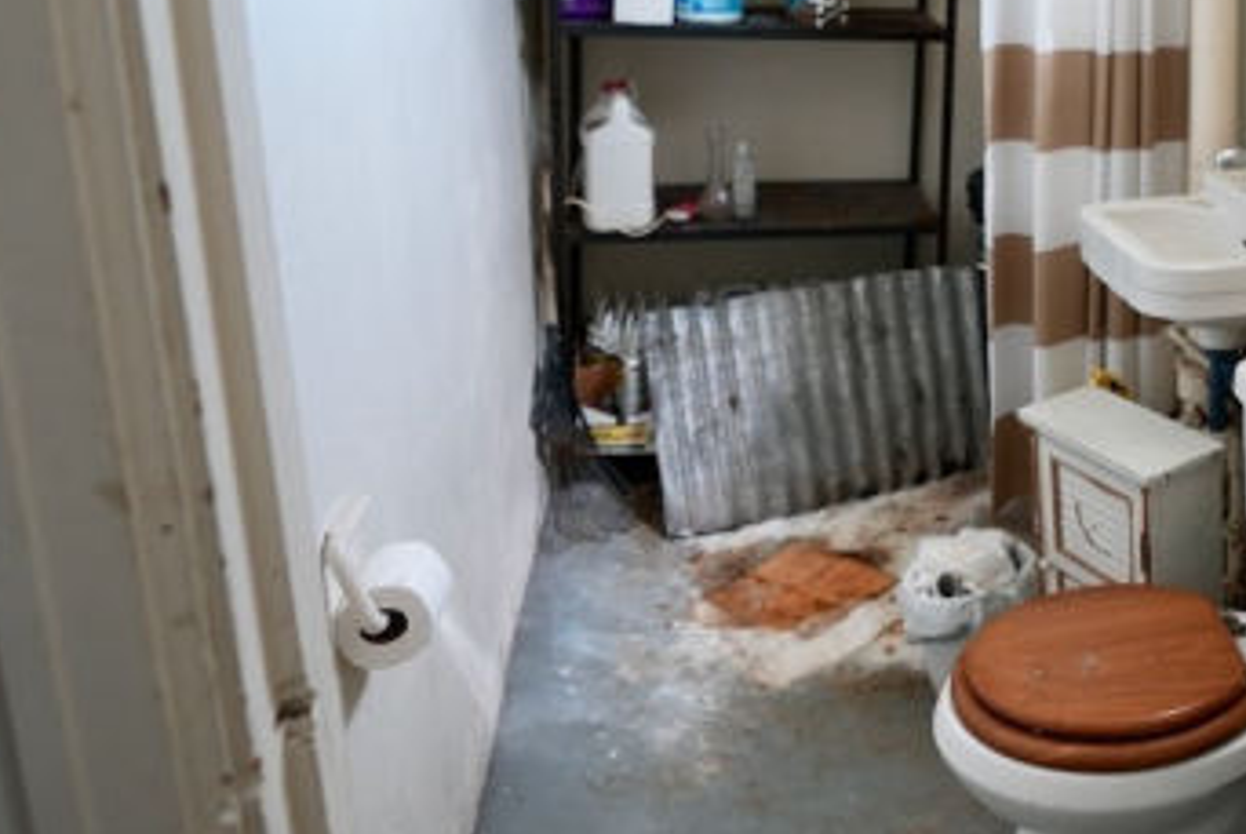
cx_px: 1077
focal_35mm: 35
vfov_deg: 36.2
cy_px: 124
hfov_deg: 49.5
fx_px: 1213
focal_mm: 16
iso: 640
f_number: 2.8
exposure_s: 1/250
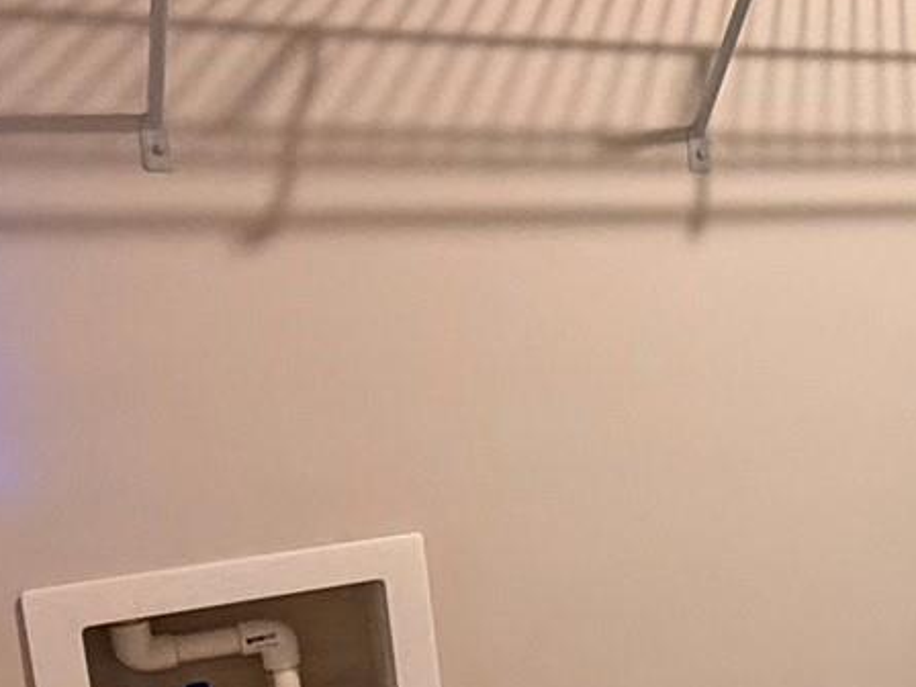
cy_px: 472
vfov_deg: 22.8
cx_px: 1131
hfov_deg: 26.5
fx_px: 1694
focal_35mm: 64
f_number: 2.2
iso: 200
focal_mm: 2.22
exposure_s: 1/60
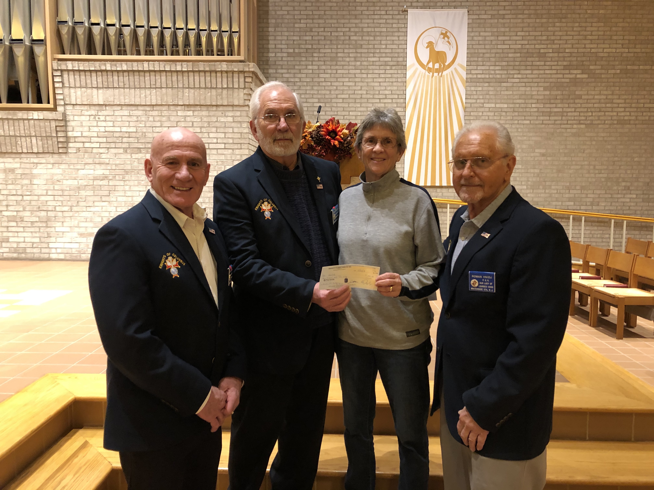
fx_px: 529
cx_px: 327
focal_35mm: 28
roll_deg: -1.3
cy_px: 245
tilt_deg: -6.2
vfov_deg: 49.7
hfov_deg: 63.4
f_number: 1.8
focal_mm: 3.99
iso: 100
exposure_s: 1/13
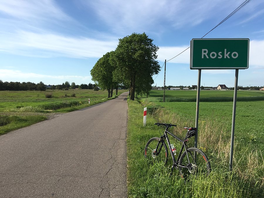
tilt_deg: -2.1
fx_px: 221
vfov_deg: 48.2
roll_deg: -0.6
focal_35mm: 29
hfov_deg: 61.7
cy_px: 99
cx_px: 132
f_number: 2.2
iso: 25
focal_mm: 4.15
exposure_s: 1/1425
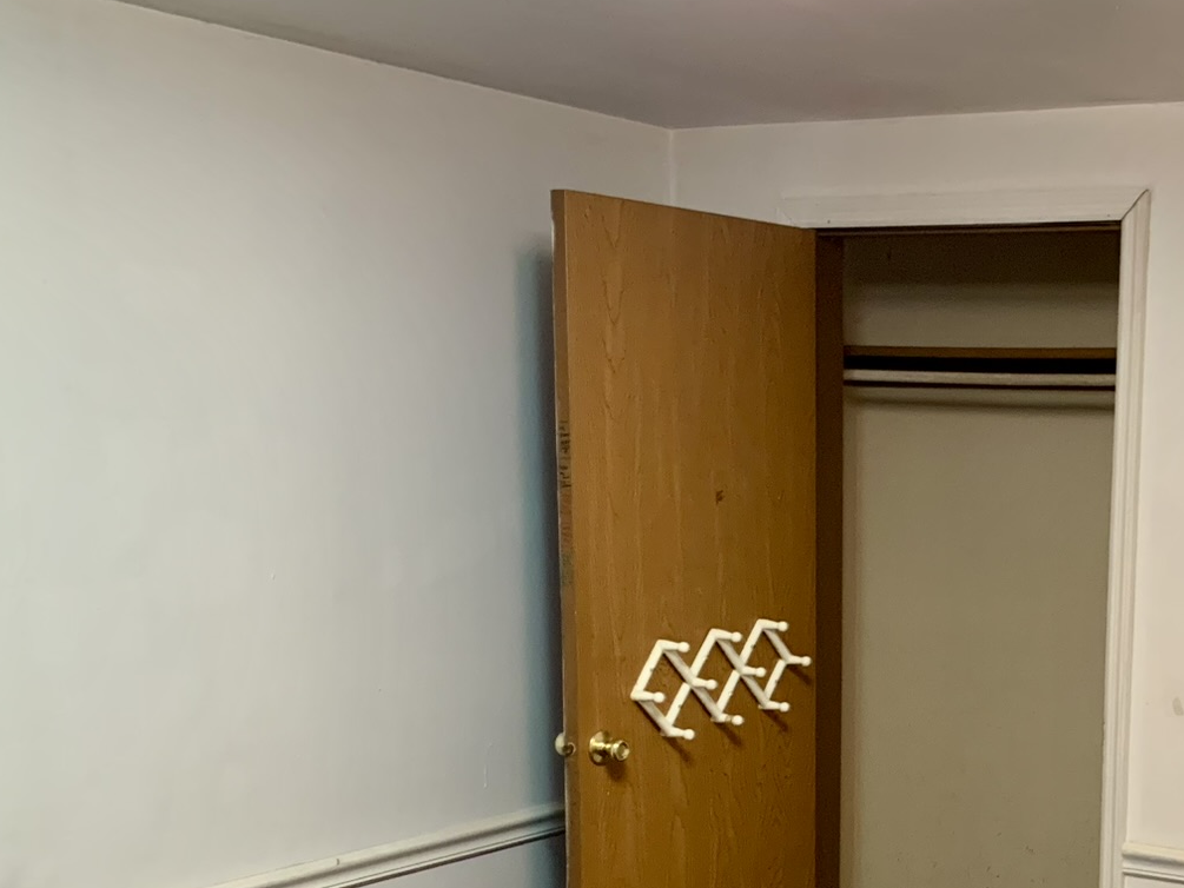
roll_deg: -1.7
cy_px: 755
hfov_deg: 34.4
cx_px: 1039
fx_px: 1813
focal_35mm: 53
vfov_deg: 26.8
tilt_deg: -8.5
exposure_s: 1/40
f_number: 1.8
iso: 320
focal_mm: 4.25
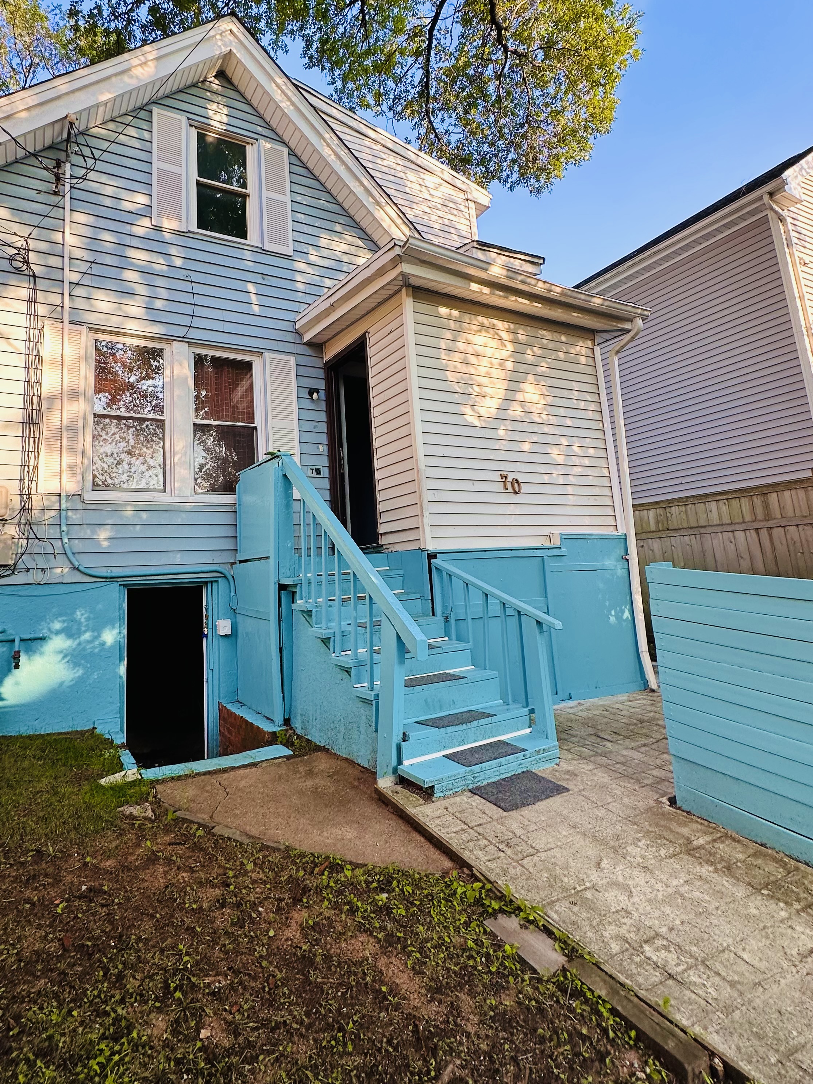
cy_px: 483
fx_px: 595
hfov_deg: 67.9
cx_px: 318
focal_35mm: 19
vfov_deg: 84.4
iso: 40
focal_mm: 2.22
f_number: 2.2
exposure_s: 1/148
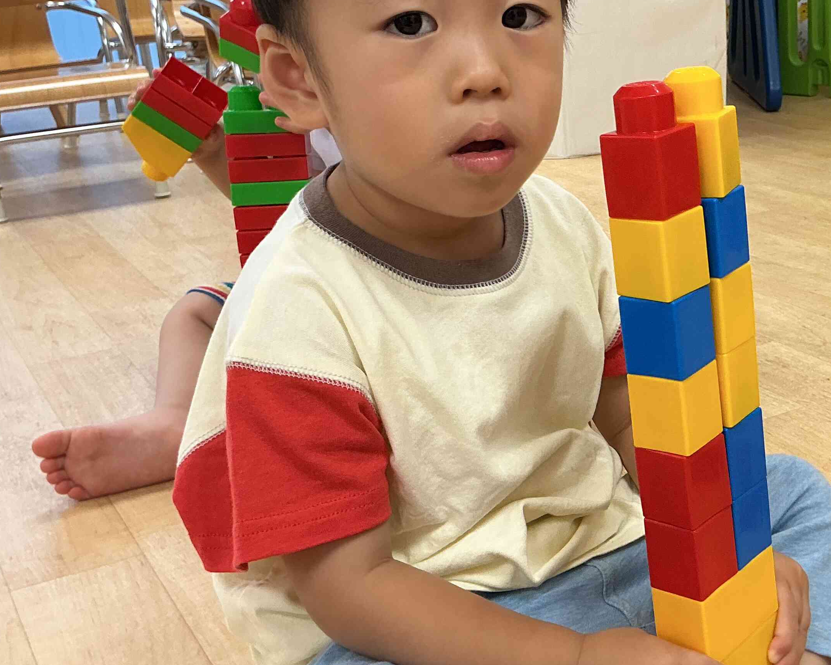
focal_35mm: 53
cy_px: 281
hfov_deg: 34.3
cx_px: 668
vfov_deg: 28.6
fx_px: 1304
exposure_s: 1/120
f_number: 1.8
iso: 40
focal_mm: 3
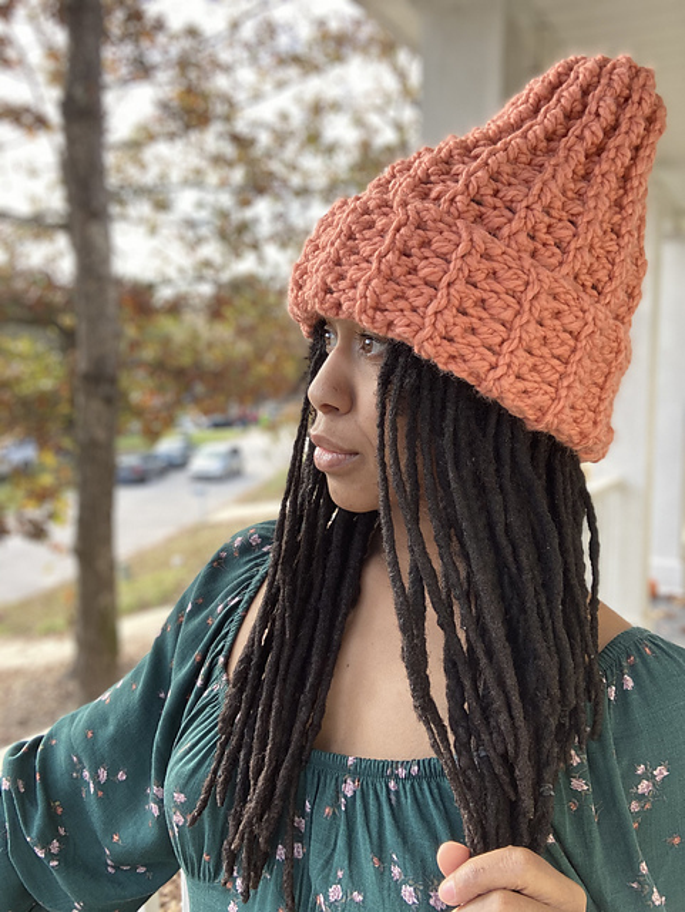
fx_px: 843
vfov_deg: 56.8
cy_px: 456
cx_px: 342
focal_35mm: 32
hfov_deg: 44.2
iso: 64
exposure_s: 1/121
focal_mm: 2.87
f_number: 2.2
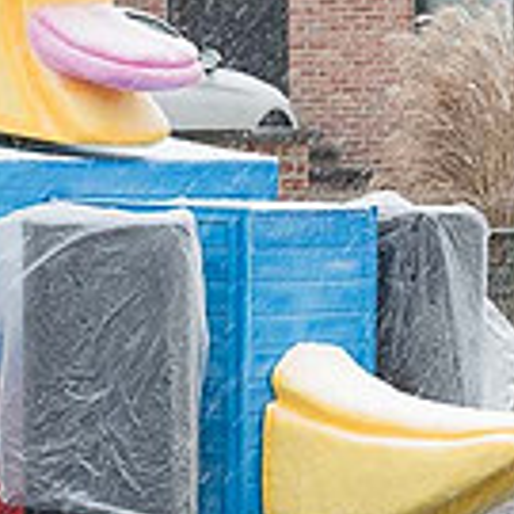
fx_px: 3242
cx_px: 46
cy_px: 317
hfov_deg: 9.0
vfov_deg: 9.1
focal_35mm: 193
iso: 800
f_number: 5.6
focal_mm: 45
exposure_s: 1/125
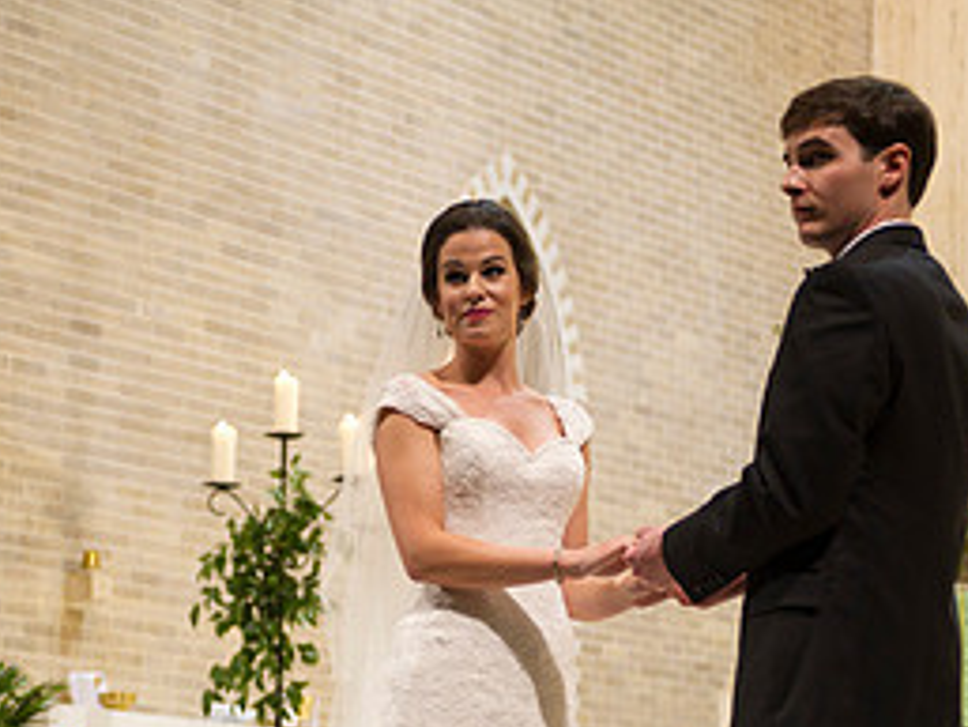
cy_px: 689
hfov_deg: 15.0
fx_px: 3637
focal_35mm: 130
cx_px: 158
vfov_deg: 11.3
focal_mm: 60
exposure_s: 1/60
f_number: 2.8
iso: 1600
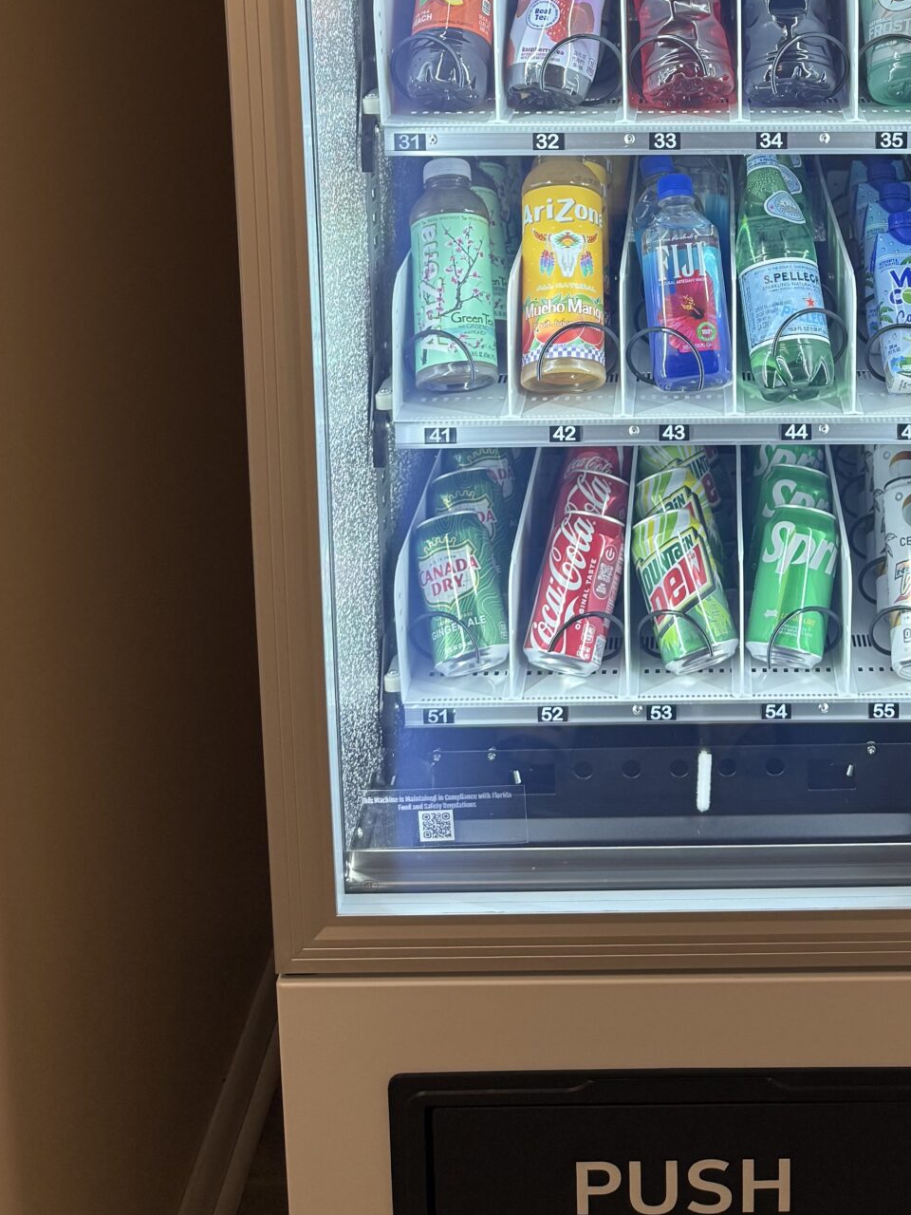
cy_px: 68
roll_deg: -0.7
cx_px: 721
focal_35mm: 48
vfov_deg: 36.6
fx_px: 1684
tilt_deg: -10.7
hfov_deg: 29.6
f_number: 1.78
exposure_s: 1/120
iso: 160
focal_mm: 6.76
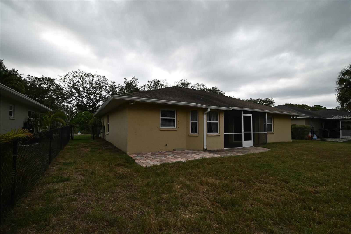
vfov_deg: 72.0
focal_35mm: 16
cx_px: 176
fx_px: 161
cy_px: 117
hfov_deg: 95.0
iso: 720
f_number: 4
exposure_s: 1/1600
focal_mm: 16.5
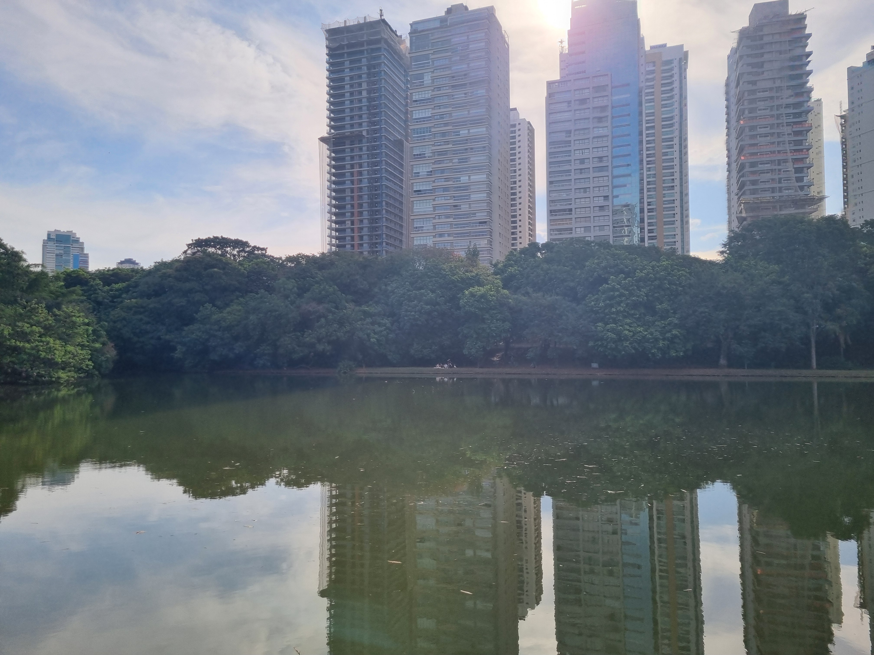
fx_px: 656
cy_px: 328
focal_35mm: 26
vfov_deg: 53.1
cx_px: 437
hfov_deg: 67.3
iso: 50
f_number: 1.8
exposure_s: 1/3040
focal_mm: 5.4
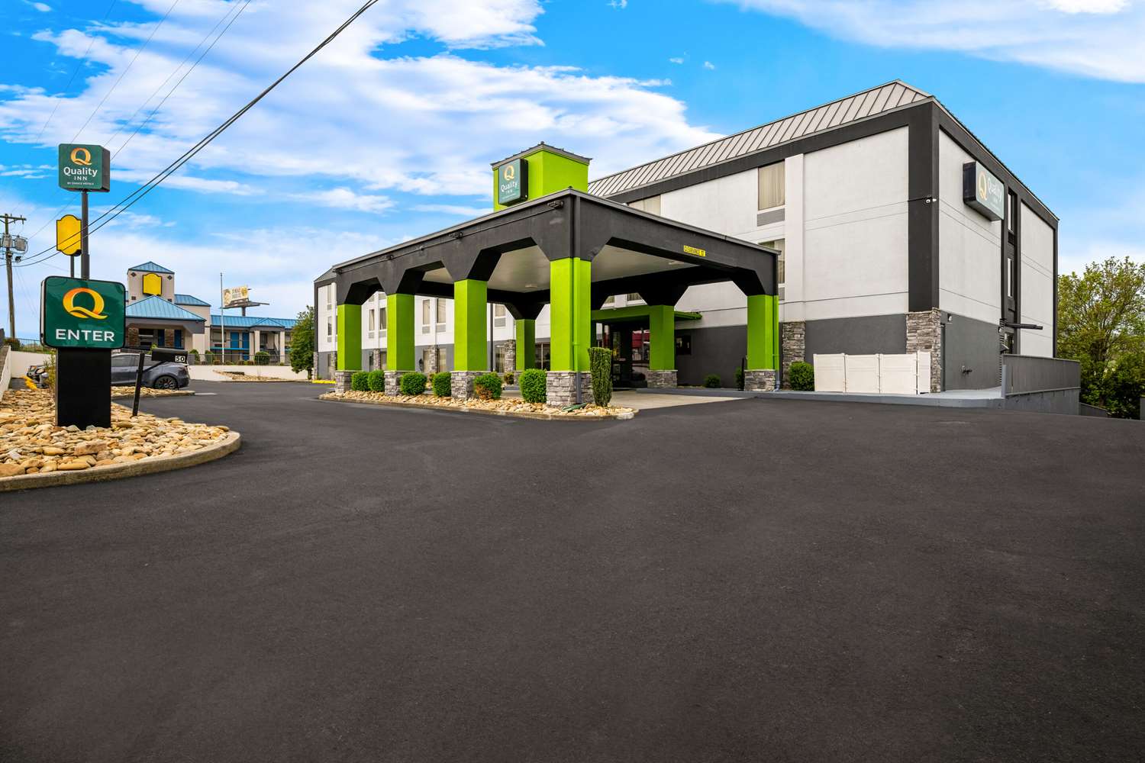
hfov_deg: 88.4
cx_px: 572
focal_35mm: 18
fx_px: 588
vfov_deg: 65.9
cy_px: 382
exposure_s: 1/160
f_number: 8
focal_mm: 18.5
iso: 250
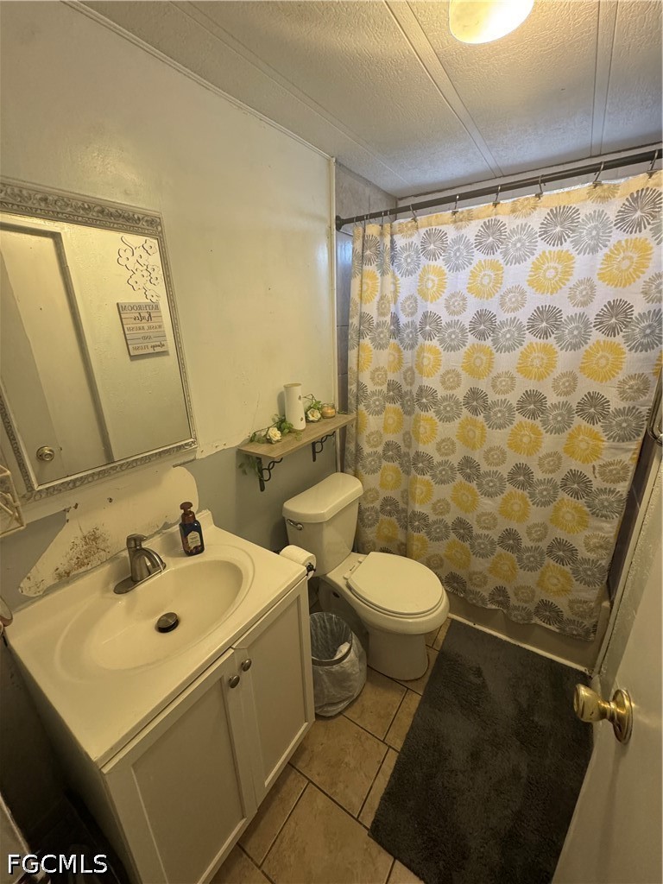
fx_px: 358
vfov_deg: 102.1
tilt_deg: -17.7
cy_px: 442
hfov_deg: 85.7
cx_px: 332
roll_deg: +2.6
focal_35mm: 14
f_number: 2.2
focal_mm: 2.22
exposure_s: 1/60
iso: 320
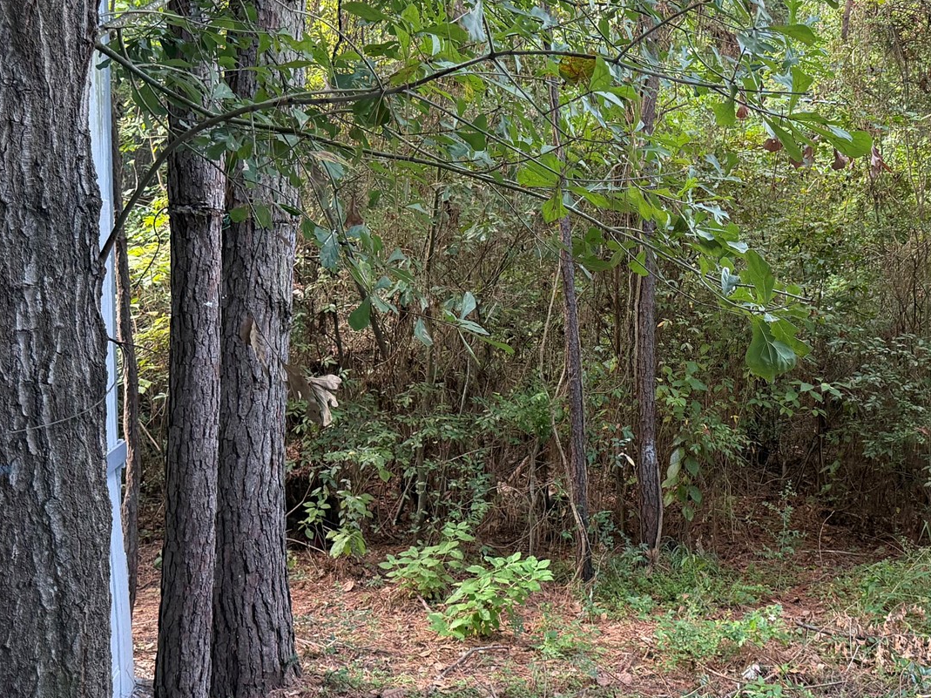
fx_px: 1237
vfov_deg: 31.5
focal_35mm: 46
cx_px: 694
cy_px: 313
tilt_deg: -4.6
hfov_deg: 40.1
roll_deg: -0.7
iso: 200
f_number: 1.78
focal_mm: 6.76
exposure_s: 1/121
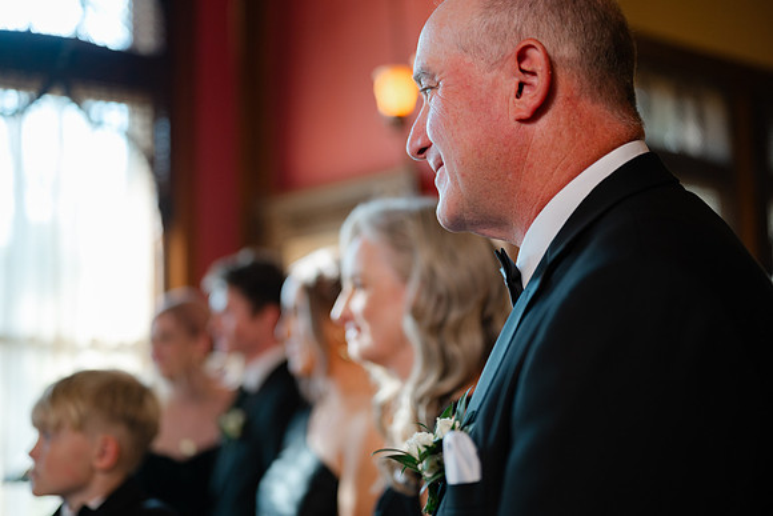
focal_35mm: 50
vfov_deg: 27.0
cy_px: 258
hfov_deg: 39.6
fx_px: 1074
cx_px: 386
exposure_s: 1/125
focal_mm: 50
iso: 160
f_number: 1.8
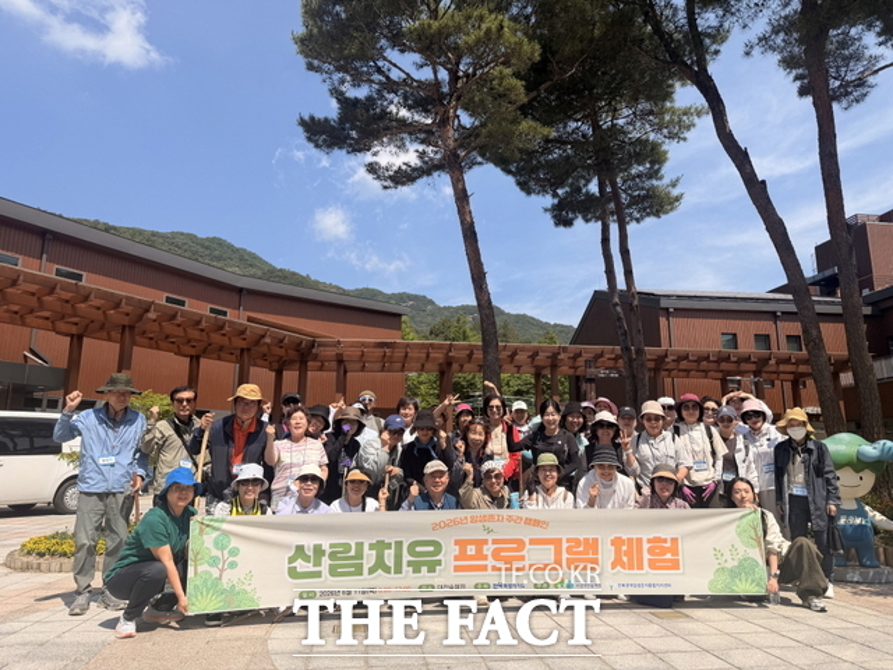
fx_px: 619
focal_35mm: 24
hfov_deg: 71.6
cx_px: 446
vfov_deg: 56.8
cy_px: 335
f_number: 1.78
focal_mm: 6.76
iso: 80
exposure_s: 1/5319
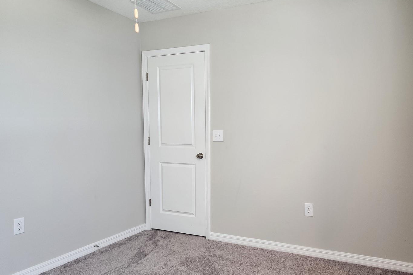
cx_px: 232
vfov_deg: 46.2
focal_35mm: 28
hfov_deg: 65.2
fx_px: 321
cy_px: 162
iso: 160
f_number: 1.8
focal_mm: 6.4
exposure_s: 1/120
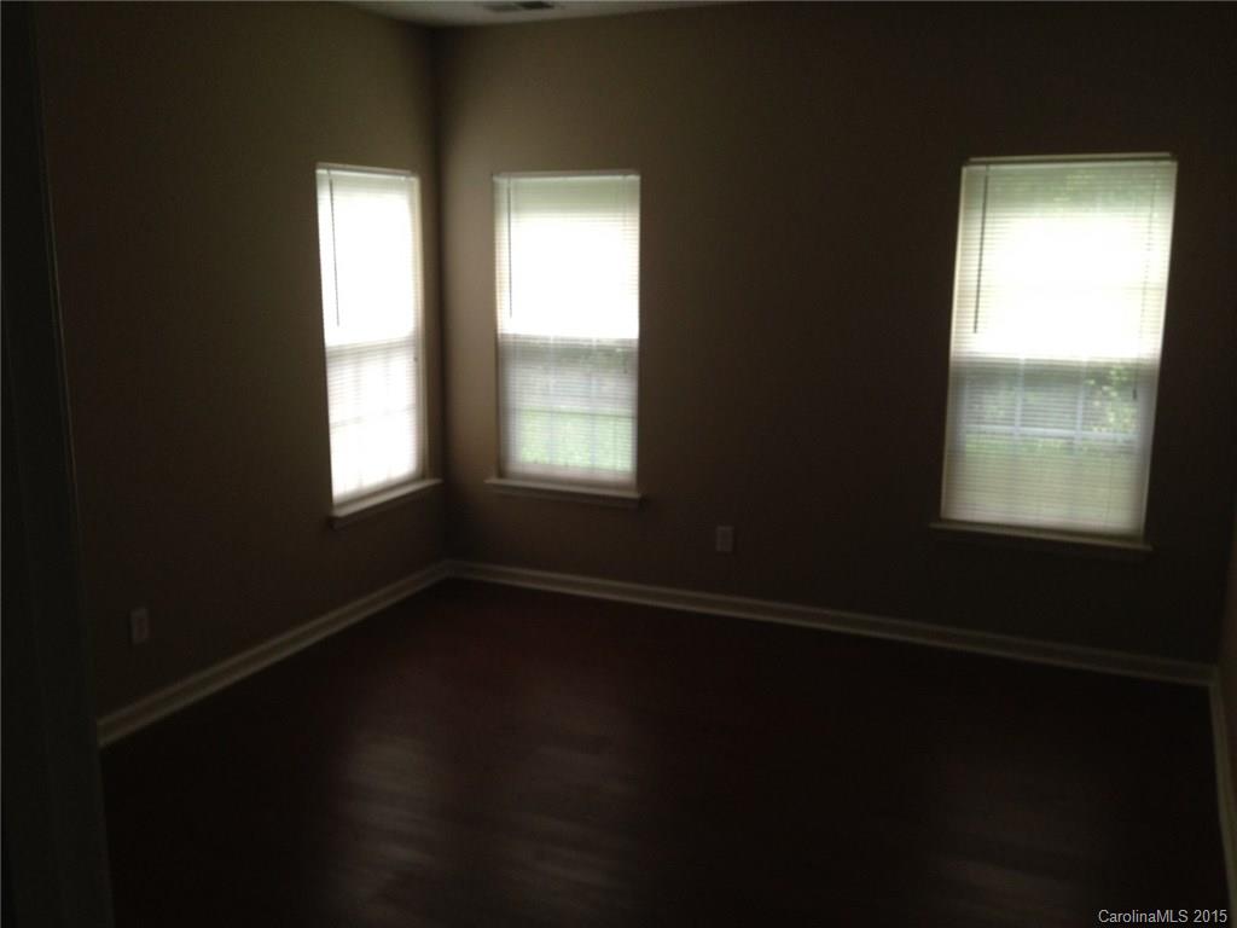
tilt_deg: -11.2
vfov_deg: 42.9
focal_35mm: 33
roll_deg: +1.8
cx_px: 618
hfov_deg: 55.4
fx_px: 1179
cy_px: 464
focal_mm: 4.12
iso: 100
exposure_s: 1/20
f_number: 2.4
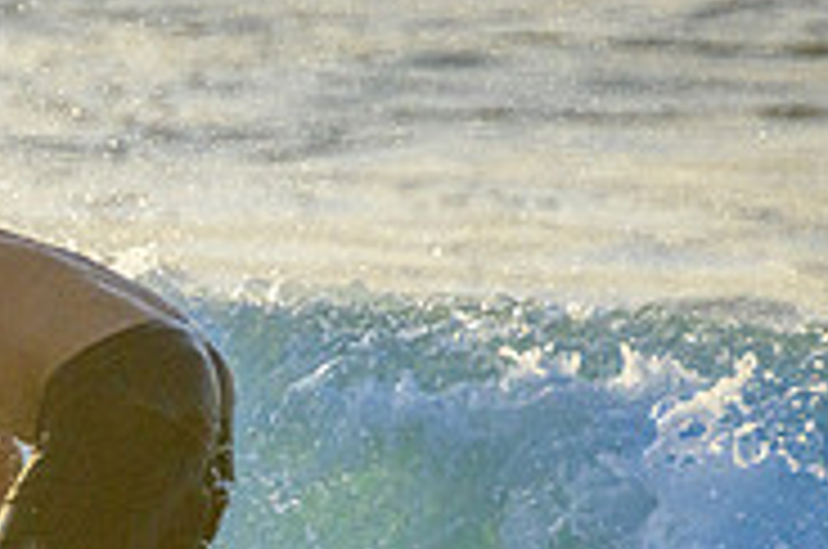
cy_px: 772
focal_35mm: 2528
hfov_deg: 0.8
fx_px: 58042
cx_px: -153
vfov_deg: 0.5
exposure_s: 1/2000
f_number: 11
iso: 1600
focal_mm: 800
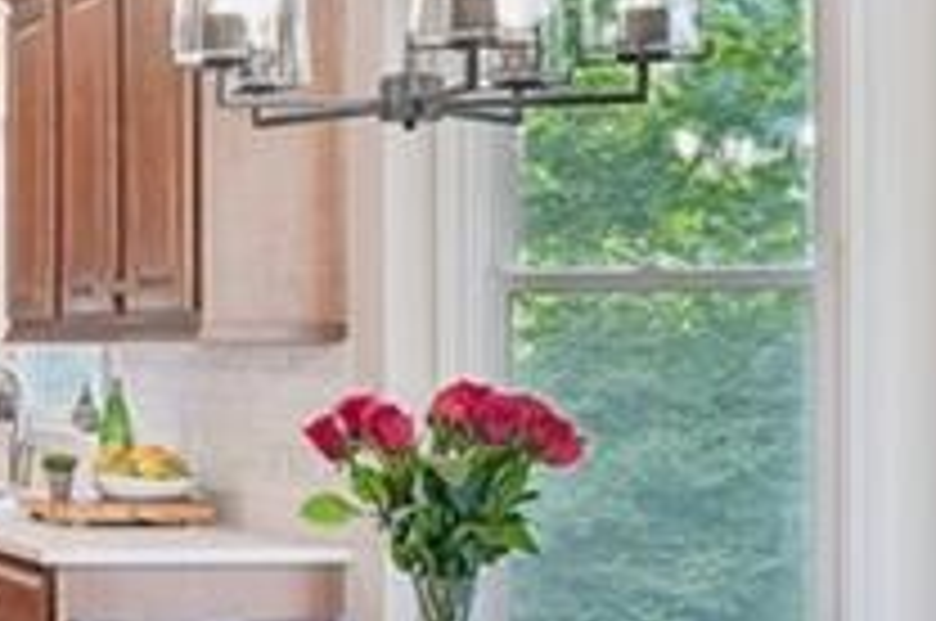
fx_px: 1934
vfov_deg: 18.2
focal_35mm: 74
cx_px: -648
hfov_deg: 20.8
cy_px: 322
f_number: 8
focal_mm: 15.1
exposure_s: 1/10
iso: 320
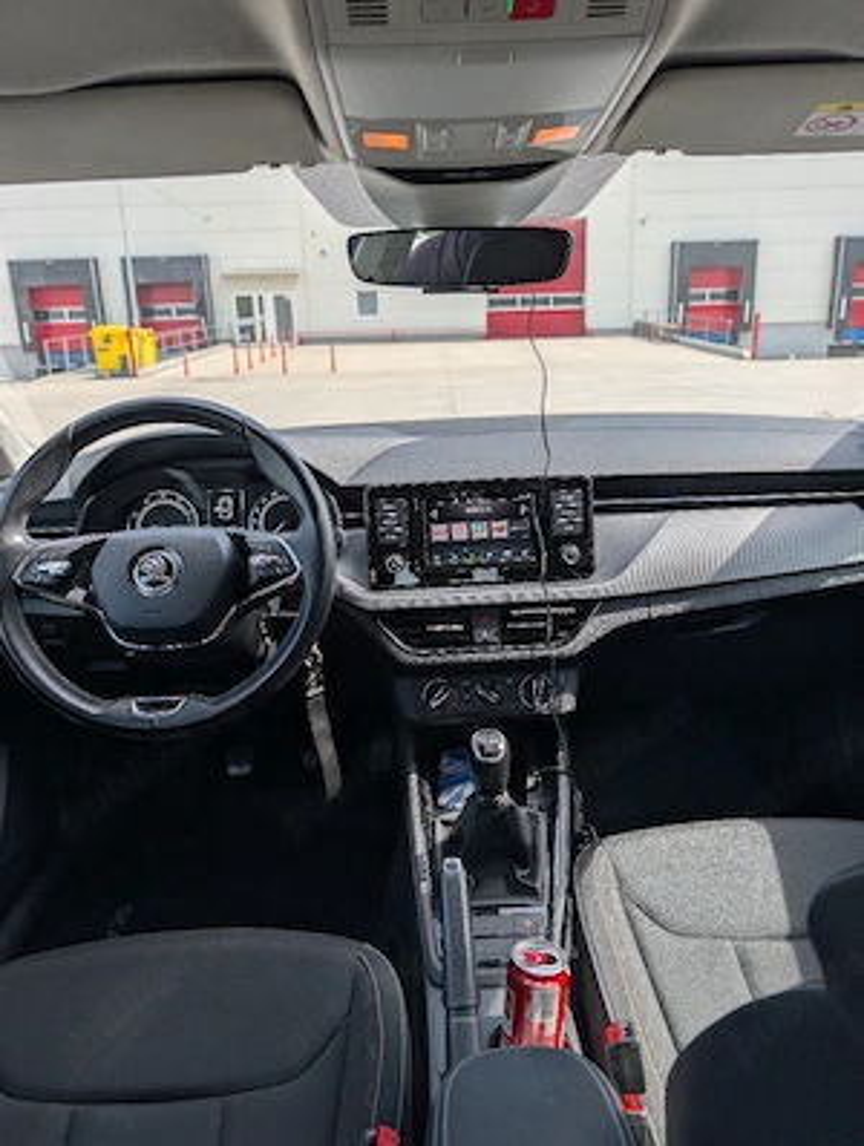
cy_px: 573
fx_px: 796
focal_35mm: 24
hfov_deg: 57.0
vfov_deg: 71.5
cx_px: 432
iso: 22
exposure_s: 1/357
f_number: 1.68
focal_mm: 6.9
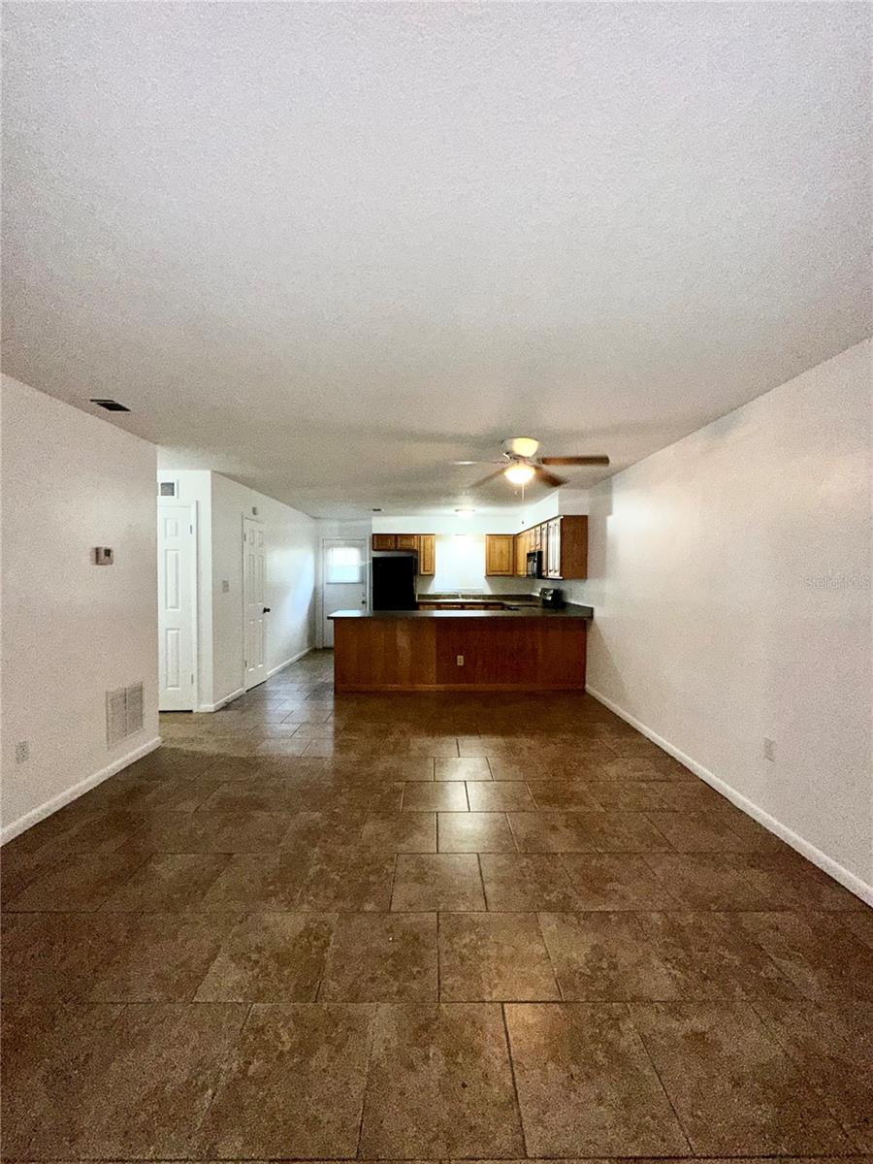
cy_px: 582
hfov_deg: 85.7
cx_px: 436
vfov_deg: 102.1
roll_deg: -0.7
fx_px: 471
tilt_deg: -1.2
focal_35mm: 14
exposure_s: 1/69
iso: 80
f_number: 2.2
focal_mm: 2.22
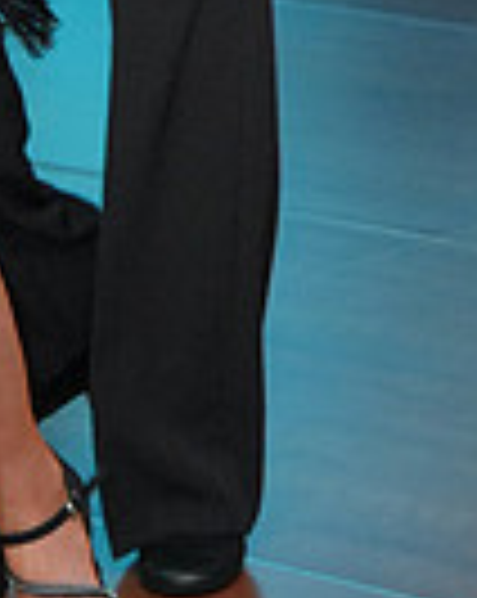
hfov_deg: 5.7
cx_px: 29
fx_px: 4776
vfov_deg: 7.0
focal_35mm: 270
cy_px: -414
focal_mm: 66
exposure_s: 1/200
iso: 3200
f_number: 4.5
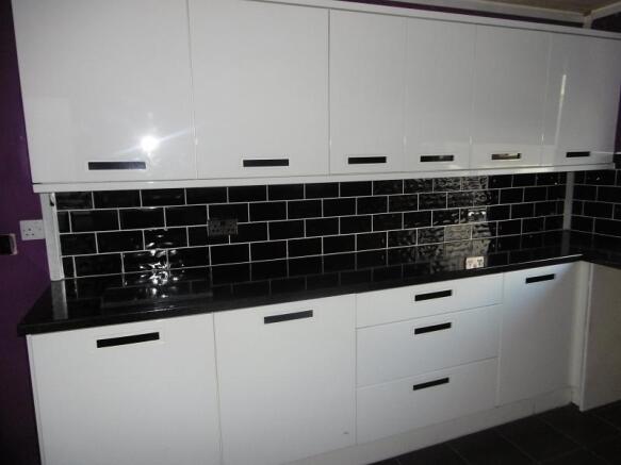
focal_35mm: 24
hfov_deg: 71.6
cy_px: 232
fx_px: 430
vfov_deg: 56.8
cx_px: 310
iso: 200
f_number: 3.1
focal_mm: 4.3
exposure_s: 1/60
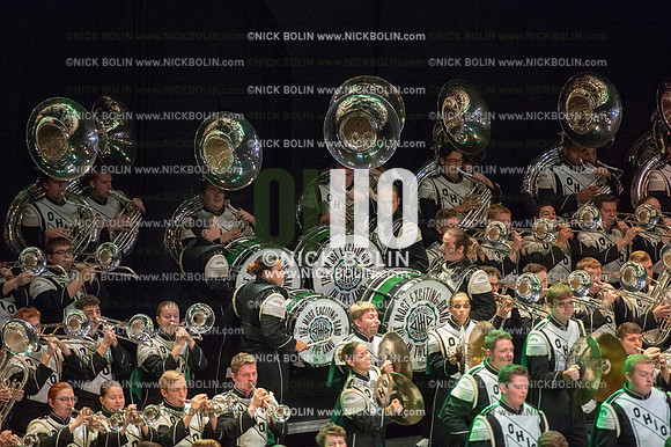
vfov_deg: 6.9
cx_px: 336
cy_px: 224
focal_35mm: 200
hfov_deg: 10.3
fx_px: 3726
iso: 8000
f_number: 2.8
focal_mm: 200
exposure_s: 1/1600
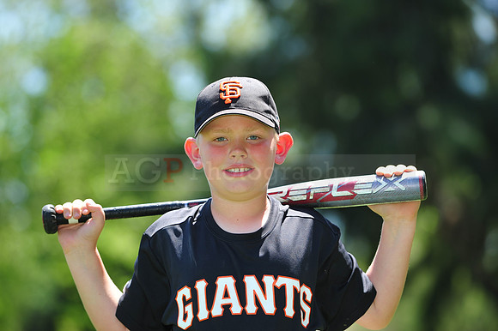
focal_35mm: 200
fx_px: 2765
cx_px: 249
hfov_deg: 10.3
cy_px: 166
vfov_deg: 6.9
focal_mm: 200
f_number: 4.5
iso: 200
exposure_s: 1/500
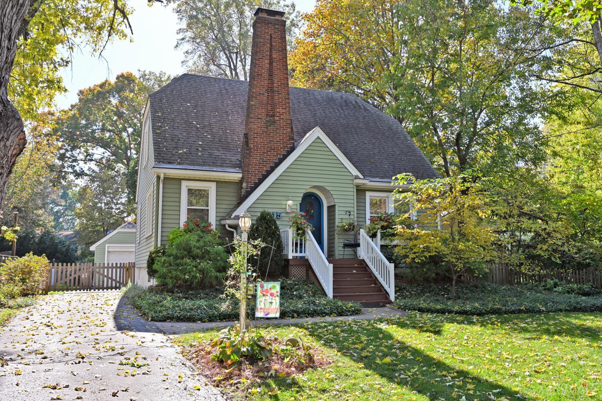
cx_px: 301
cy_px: 200
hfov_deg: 61.9
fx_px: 502
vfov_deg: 43.6
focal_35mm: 30
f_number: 5.6
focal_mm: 30
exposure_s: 1/250
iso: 125
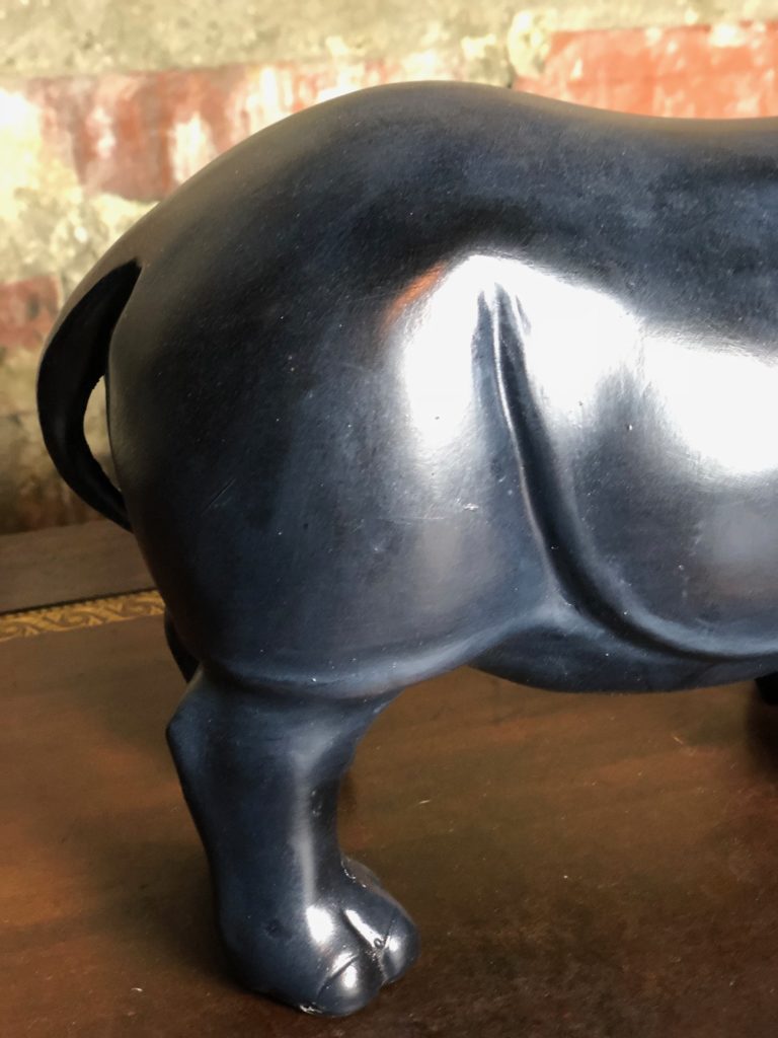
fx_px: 1558
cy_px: 519
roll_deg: +1.3
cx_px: 389
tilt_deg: -23.9
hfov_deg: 28.0
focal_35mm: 52
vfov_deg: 36.8
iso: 160
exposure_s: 1/11
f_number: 2.4
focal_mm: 6
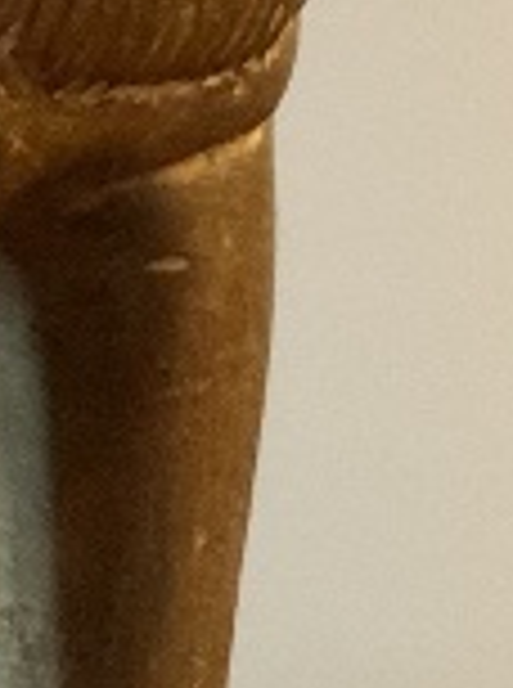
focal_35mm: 228
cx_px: -554
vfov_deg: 8.6
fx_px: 4524
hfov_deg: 6.3
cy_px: -40
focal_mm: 3
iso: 250
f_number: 1.8
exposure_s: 1/50
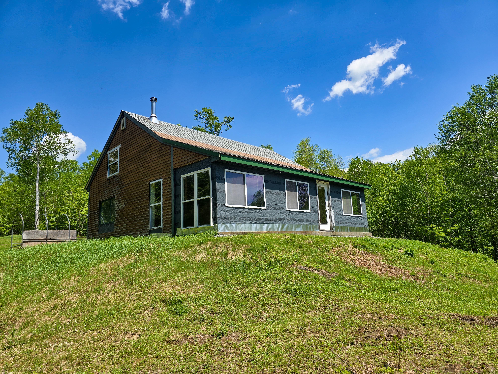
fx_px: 331
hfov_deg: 73.9
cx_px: 249
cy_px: 187
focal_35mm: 23
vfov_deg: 58.9
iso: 12
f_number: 1.7
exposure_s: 1/900
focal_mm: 6.3
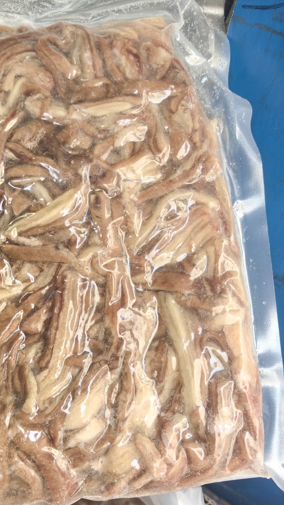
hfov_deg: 38.6
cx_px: 99
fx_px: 402
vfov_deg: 64.3
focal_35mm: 30
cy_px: 254
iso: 2000
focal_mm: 6.98
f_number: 2
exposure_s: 1/927
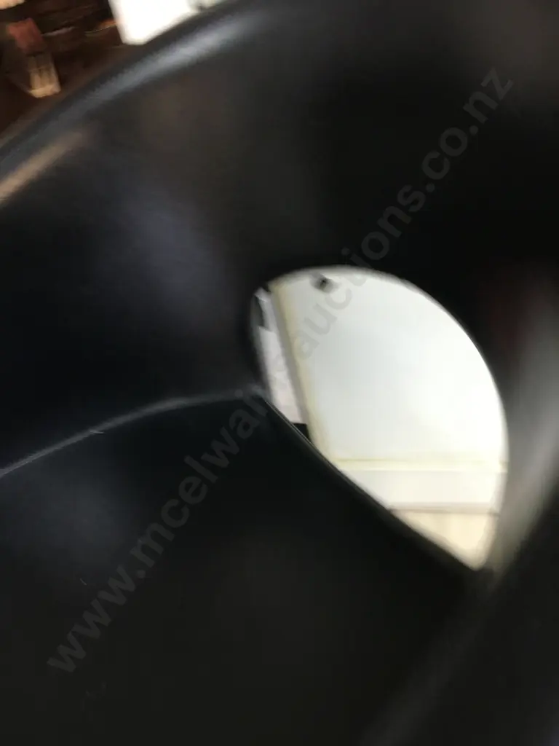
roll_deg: +18.7
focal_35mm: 29
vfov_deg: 61.7
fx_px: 624
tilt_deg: -42.3
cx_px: 280
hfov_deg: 48.2
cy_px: 373
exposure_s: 1/10
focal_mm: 4.15
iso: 100
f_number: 2.2
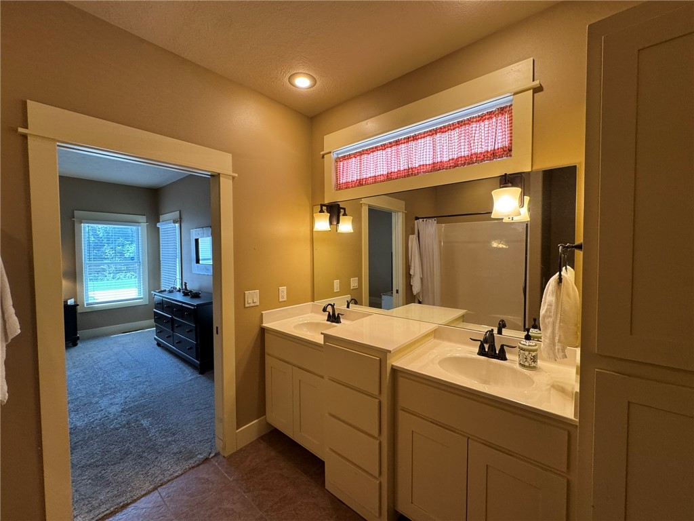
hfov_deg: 102.1
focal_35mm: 14
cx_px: 347
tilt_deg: +0.3
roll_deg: +0.1
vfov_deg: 85.7
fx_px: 281
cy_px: 260
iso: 160
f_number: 2.2
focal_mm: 2.22
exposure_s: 1/120
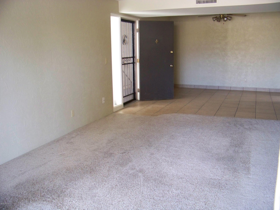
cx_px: 140
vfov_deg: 42.9
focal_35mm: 33
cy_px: 105
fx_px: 267
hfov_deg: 55.4
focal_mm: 5.85
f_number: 2.8
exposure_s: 1/30
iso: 250
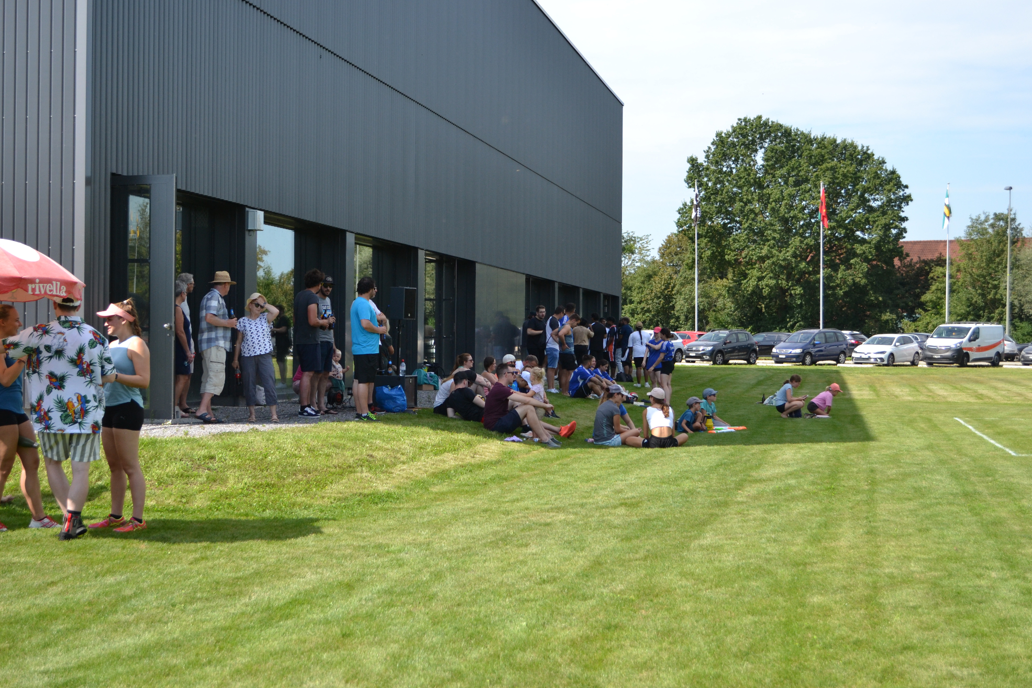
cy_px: 350
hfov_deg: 37.5
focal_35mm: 53
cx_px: 519
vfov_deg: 25.5
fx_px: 1519
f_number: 5
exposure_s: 1/1250
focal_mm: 34
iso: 400
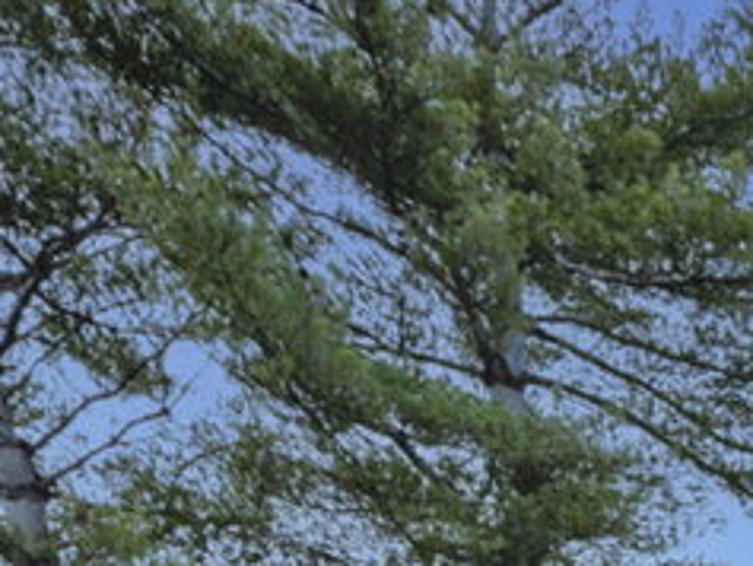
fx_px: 1683
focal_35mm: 77
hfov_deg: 16.1
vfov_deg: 17.1
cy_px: 874
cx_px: 1676
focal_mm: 11
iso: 200
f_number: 13
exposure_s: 1/200
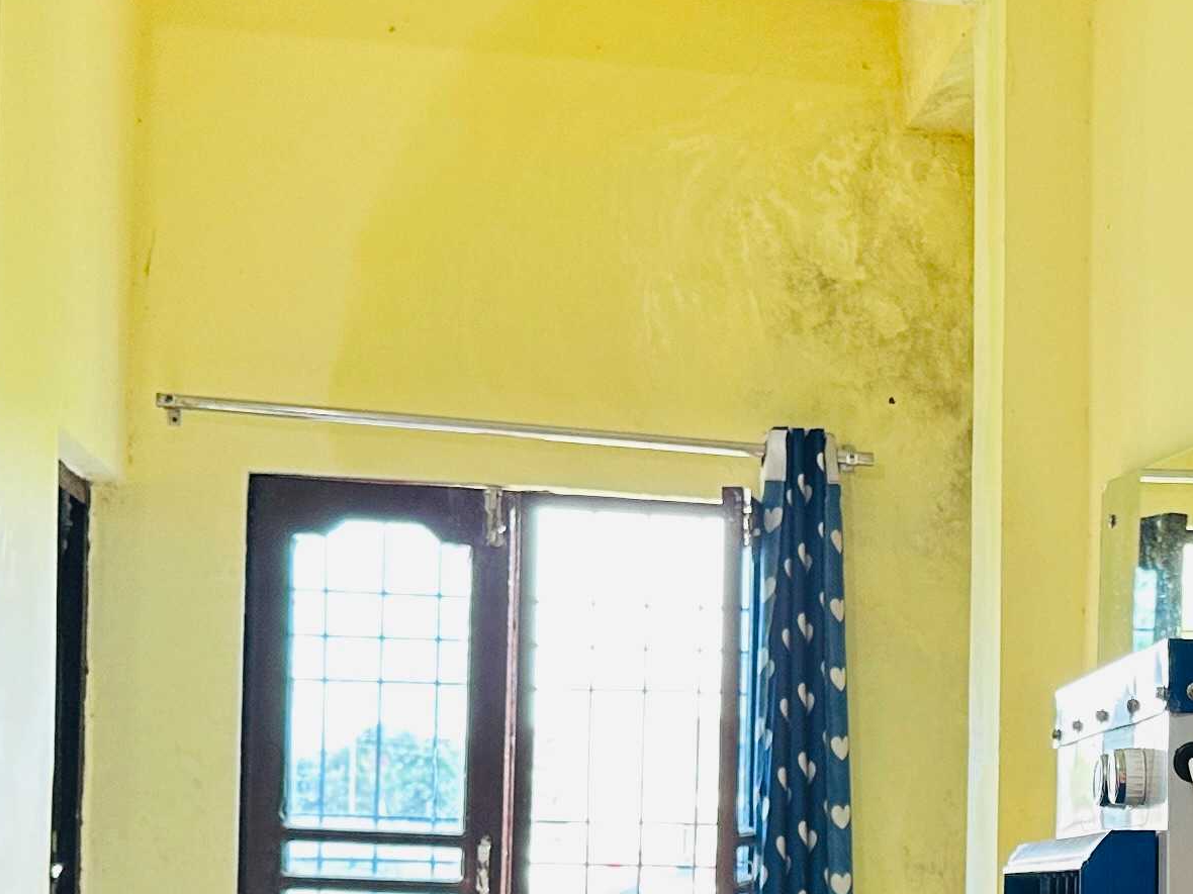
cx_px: 1348
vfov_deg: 17.6
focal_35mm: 82
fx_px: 2826
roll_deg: -1.9
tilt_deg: -0.7
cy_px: 854
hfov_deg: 22.4
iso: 125
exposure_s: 1/100
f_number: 1.78
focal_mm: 6.86
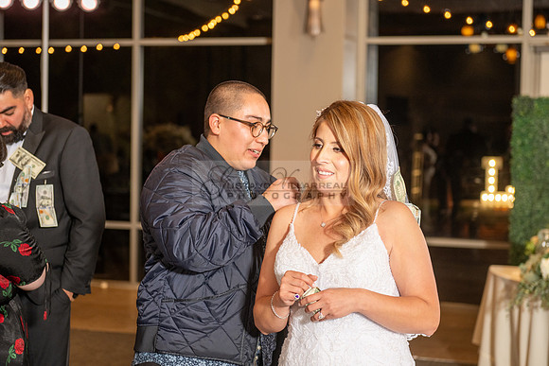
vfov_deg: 19.5
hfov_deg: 28.8
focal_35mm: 70
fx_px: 1068
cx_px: 274
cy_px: 183
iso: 800
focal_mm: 70
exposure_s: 1/160
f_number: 3.5
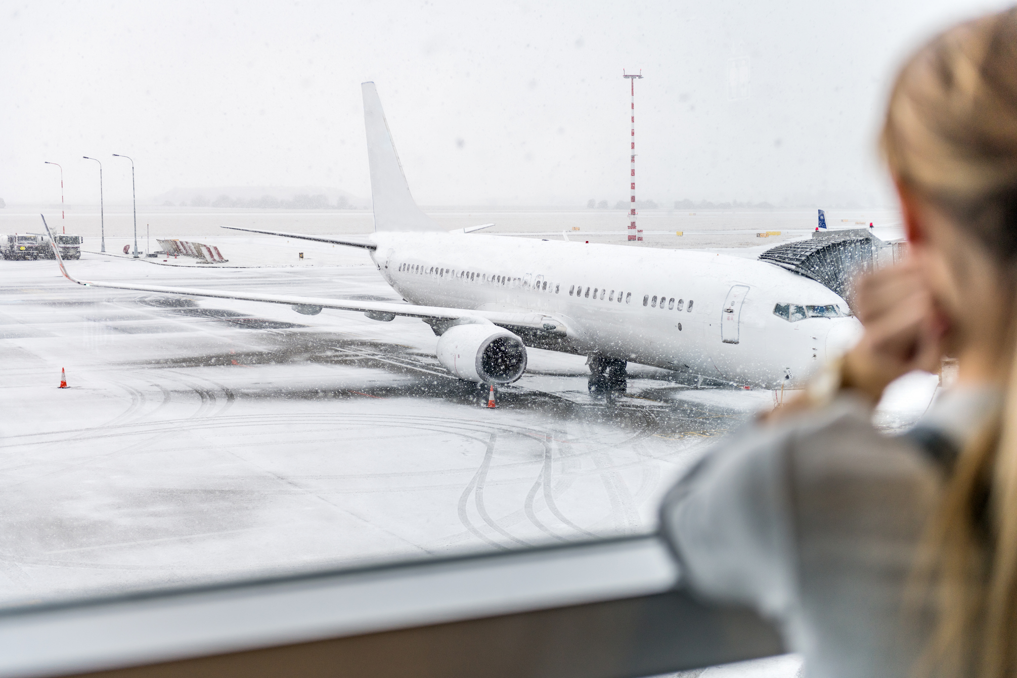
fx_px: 1638
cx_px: 515
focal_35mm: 58
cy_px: 337
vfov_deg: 23.4
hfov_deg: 34.5
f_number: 2.8
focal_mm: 55
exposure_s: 1/320
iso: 125
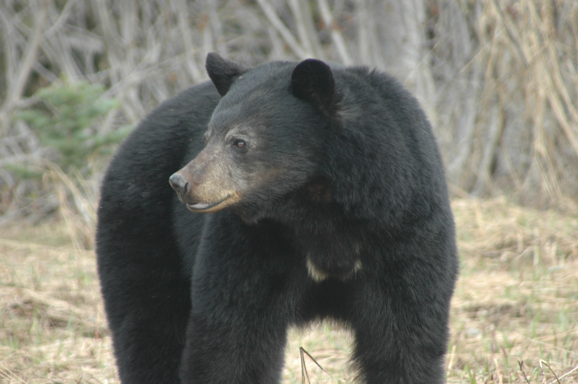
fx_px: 7217
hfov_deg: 4.6
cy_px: 192
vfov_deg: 3.0
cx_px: 289
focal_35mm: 450
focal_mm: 300
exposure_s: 1/200
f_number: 6.3
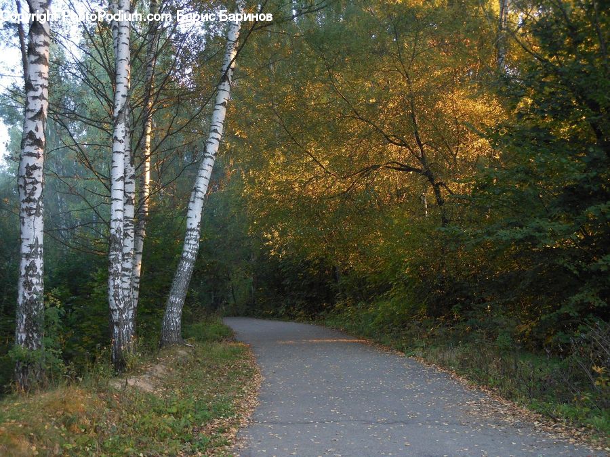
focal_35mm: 50
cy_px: 228
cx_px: 305
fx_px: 881
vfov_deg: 29.1
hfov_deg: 38.2
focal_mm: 8.9
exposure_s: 1/30
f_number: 4
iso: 250
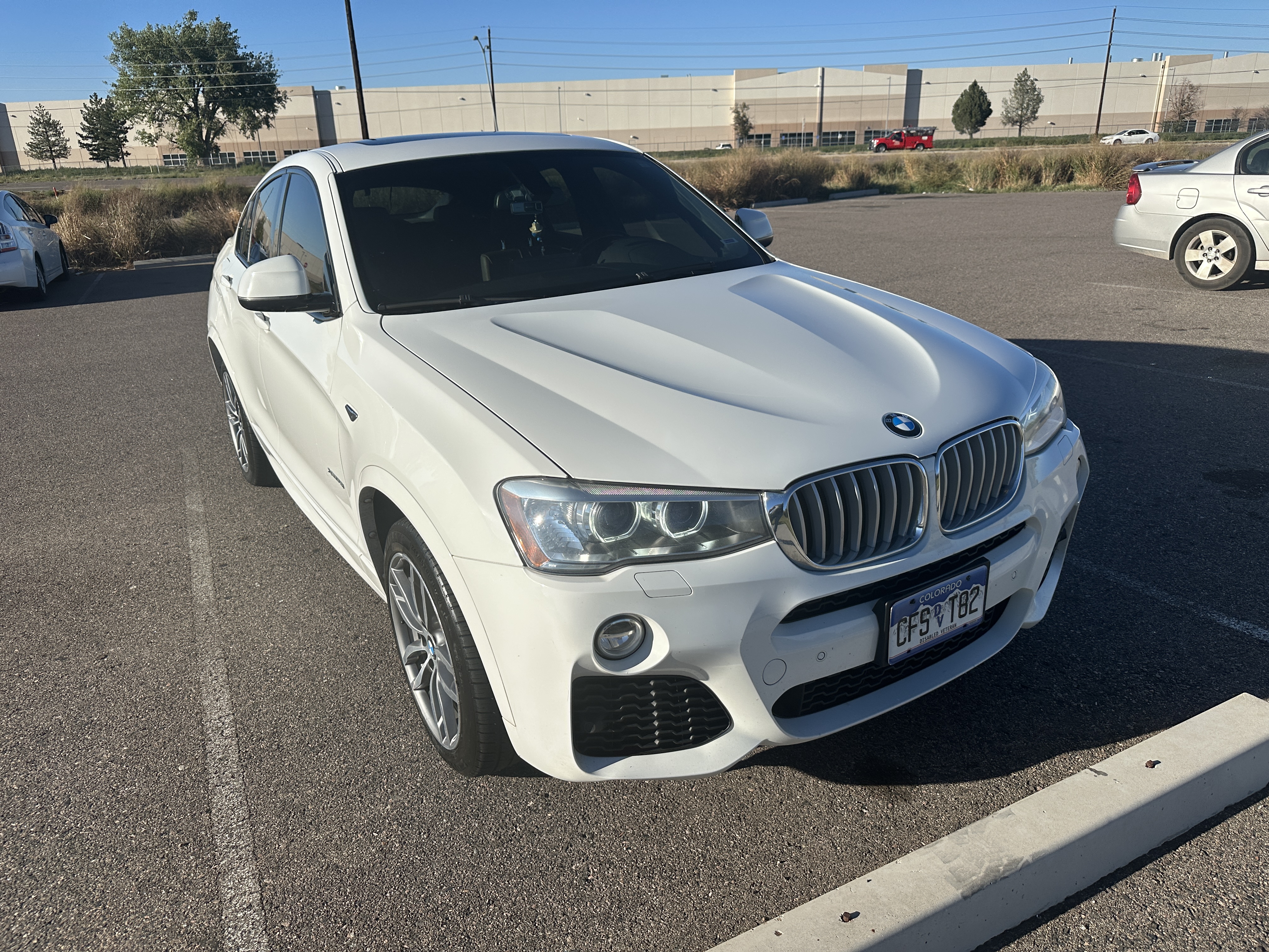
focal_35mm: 24
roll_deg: +0.9
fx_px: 880
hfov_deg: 71.6
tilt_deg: -22.2
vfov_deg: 56.8
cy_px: 476
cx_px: 634
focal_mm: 6.86
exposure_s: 1/6211
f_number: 1.78
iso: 80
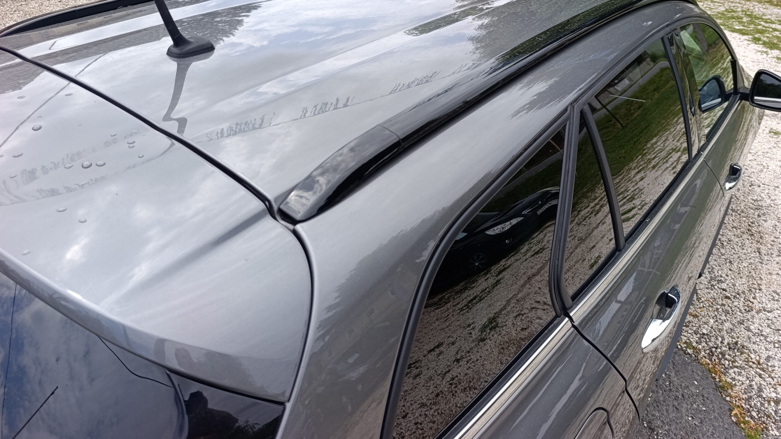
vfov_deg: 43.6
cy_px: 139
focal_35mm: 26
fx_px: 538
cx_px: 389
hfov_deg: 71.9
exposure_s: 1/353
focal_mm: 6.14
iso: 50
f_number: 1.6
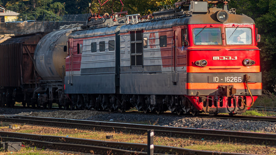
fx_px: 1741
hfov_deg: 9.1
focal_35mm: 238
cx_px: 134
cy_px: -3
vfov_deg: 5.1
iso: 100
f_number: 5.6
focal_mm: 120
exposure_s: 1/250
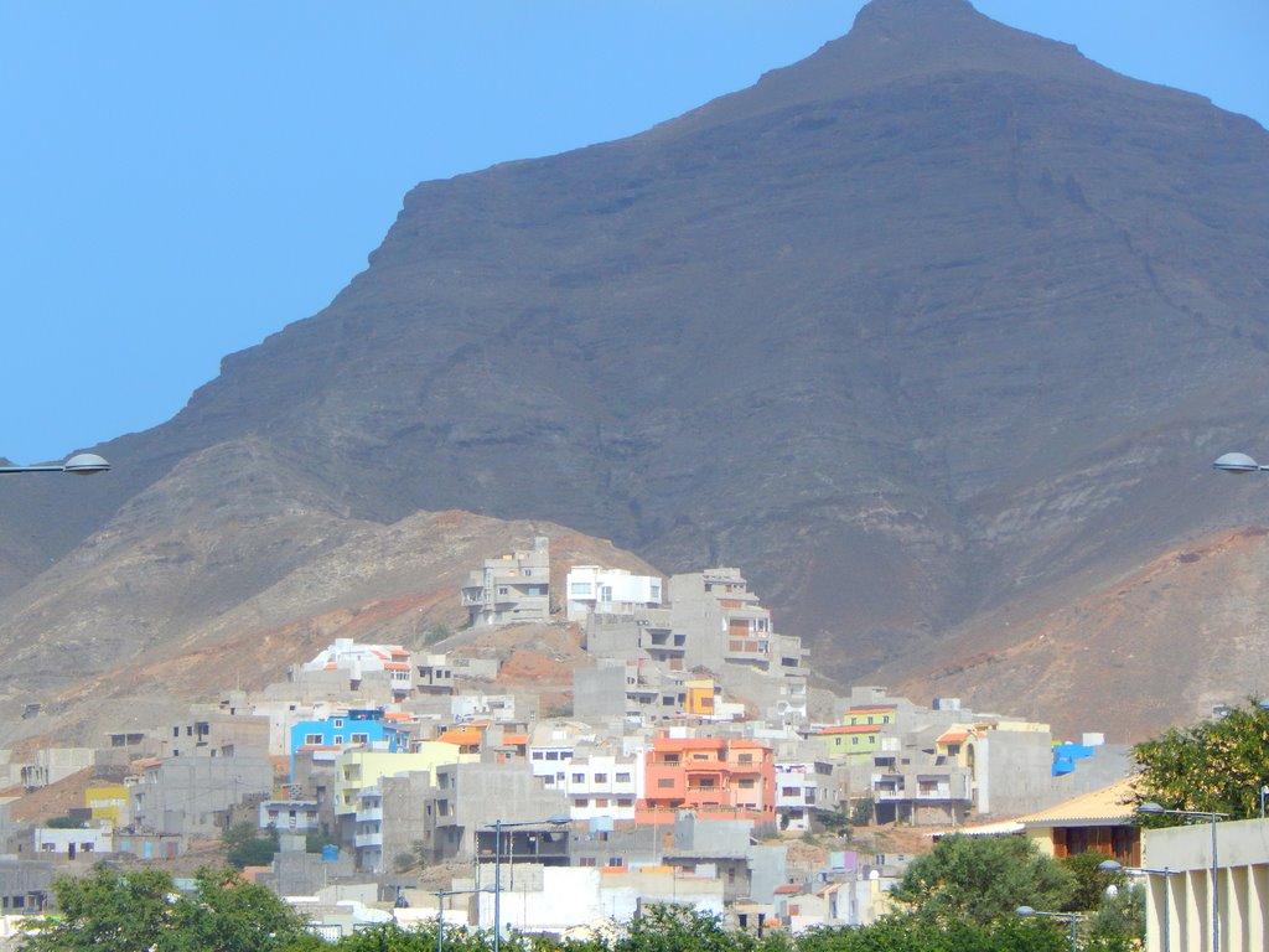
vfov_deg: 5.3
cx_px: 634
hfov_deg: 7.1
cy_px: 476
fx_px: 10228
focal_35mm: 279
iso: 125
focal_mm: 50.1
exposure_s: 1/800
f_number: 5.7
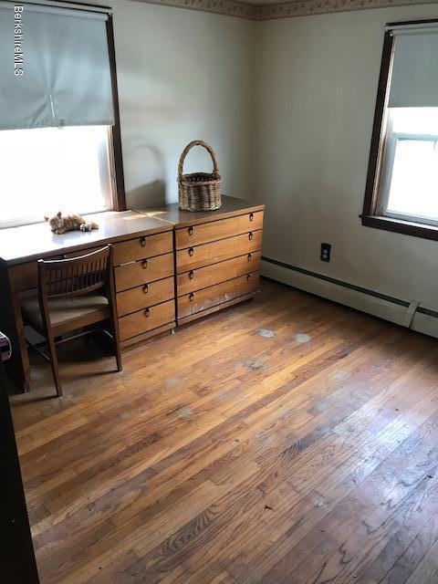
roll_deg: -0.9
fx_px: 472
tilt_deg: -19.3
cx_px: 219
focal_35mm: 28
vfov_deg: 63.4
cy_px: 292
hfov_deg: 49.7
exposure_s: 1/24
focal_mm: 3.99
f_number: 1.8
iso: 40
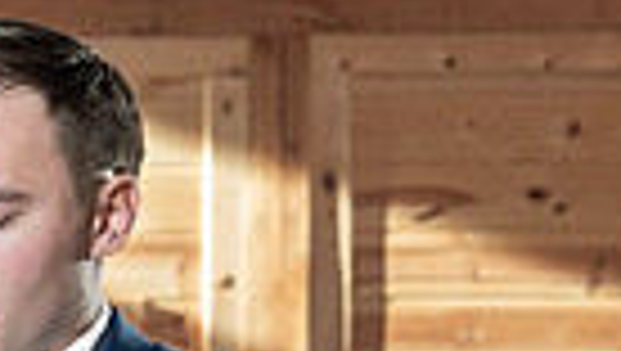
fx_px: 5424
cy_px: 613
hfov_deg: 6.5
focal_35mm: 329
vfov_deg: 3.7
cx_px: -219
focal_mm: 70
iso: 2000
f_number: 5.6
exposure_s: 1/200
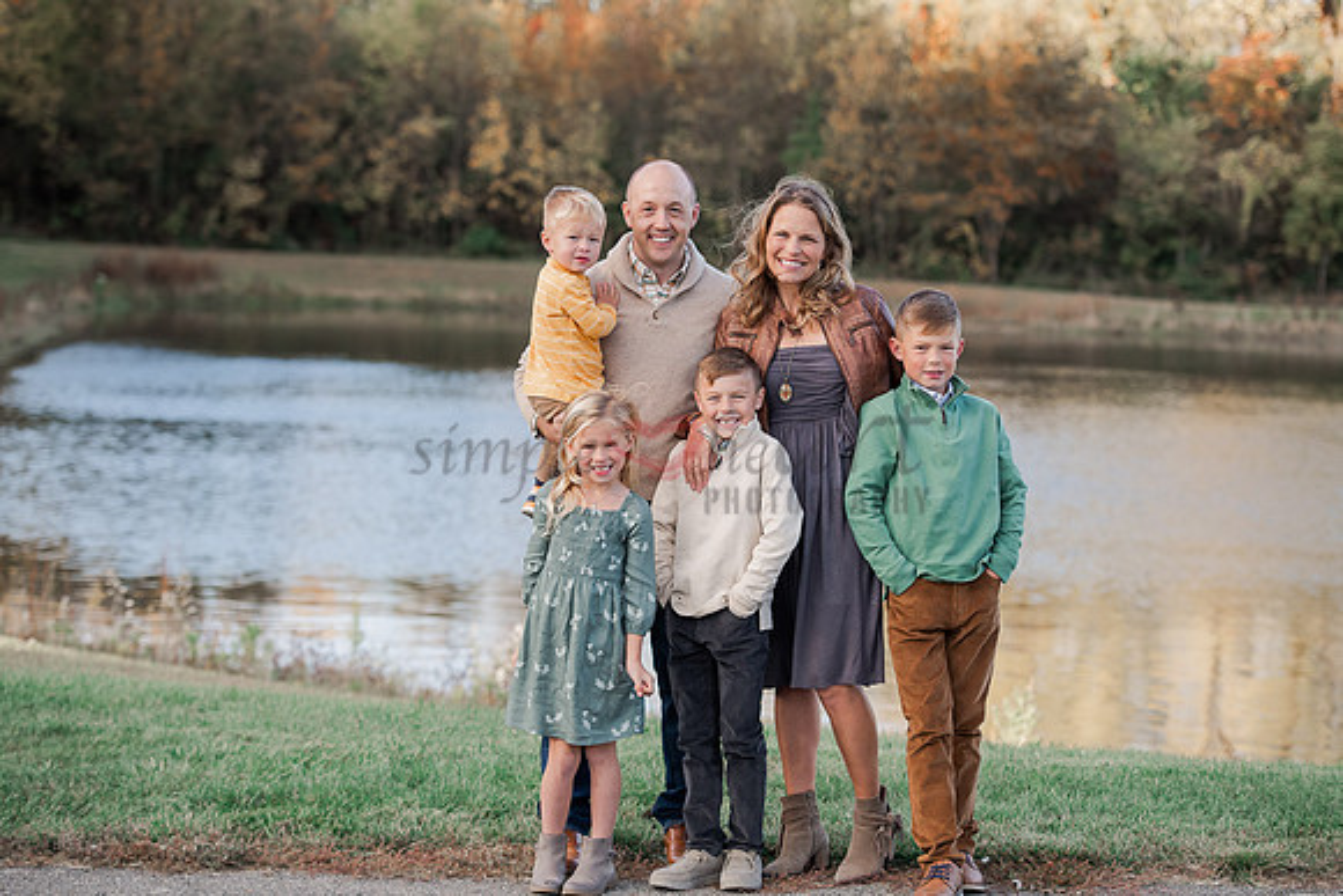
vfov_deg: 14.4
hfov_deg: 21.5
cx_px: 672
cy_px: 448
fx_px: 3545
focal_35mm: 95
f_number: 4
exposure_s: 1/640
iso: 400
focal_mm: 95
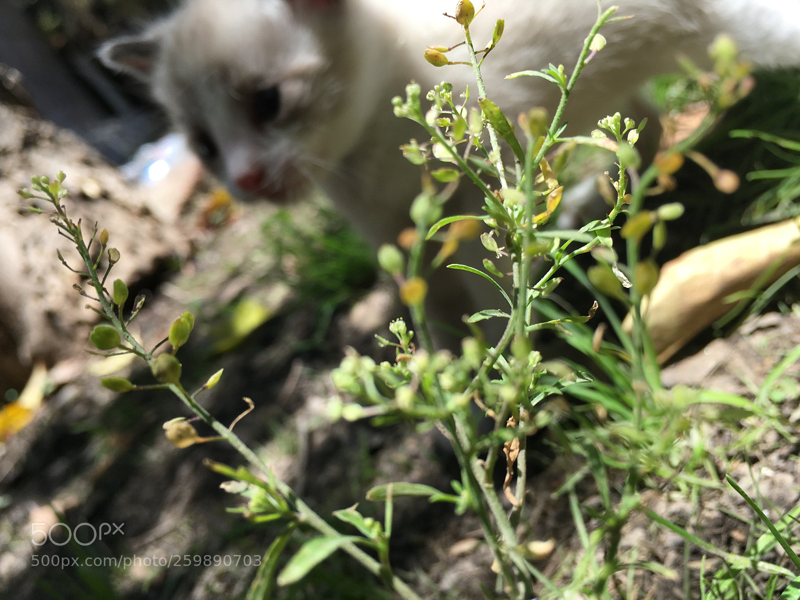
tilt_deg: -23.1
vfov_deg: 48.2
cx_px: 400
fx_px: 670
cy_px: 300
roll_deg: +36.7
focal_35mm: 29
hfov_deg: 61.7
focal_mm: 4.15
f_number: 2.2
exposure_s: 1/596
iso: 25
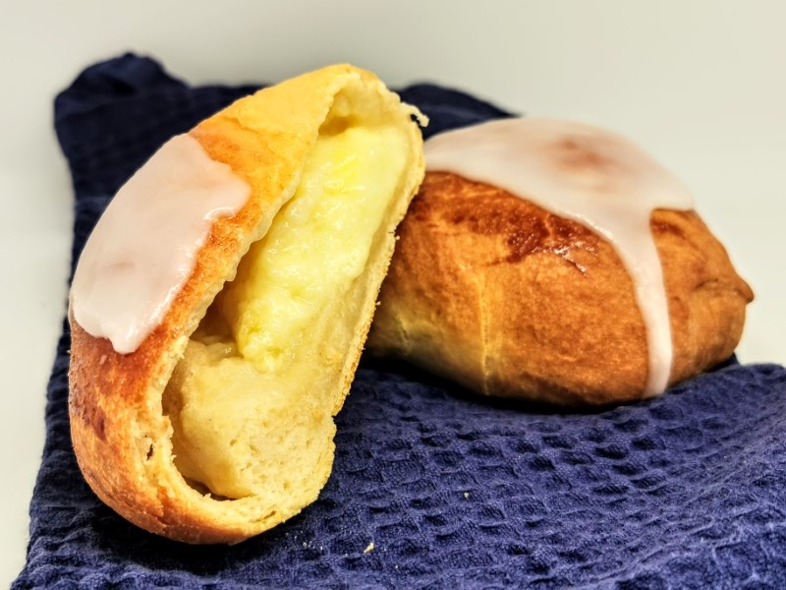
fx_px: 931
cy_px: 295
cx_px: 393
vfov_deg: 35.1
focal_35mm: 41
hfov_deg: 45.8
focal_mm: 5.56
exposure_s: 1/100
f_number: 1.6
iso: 64
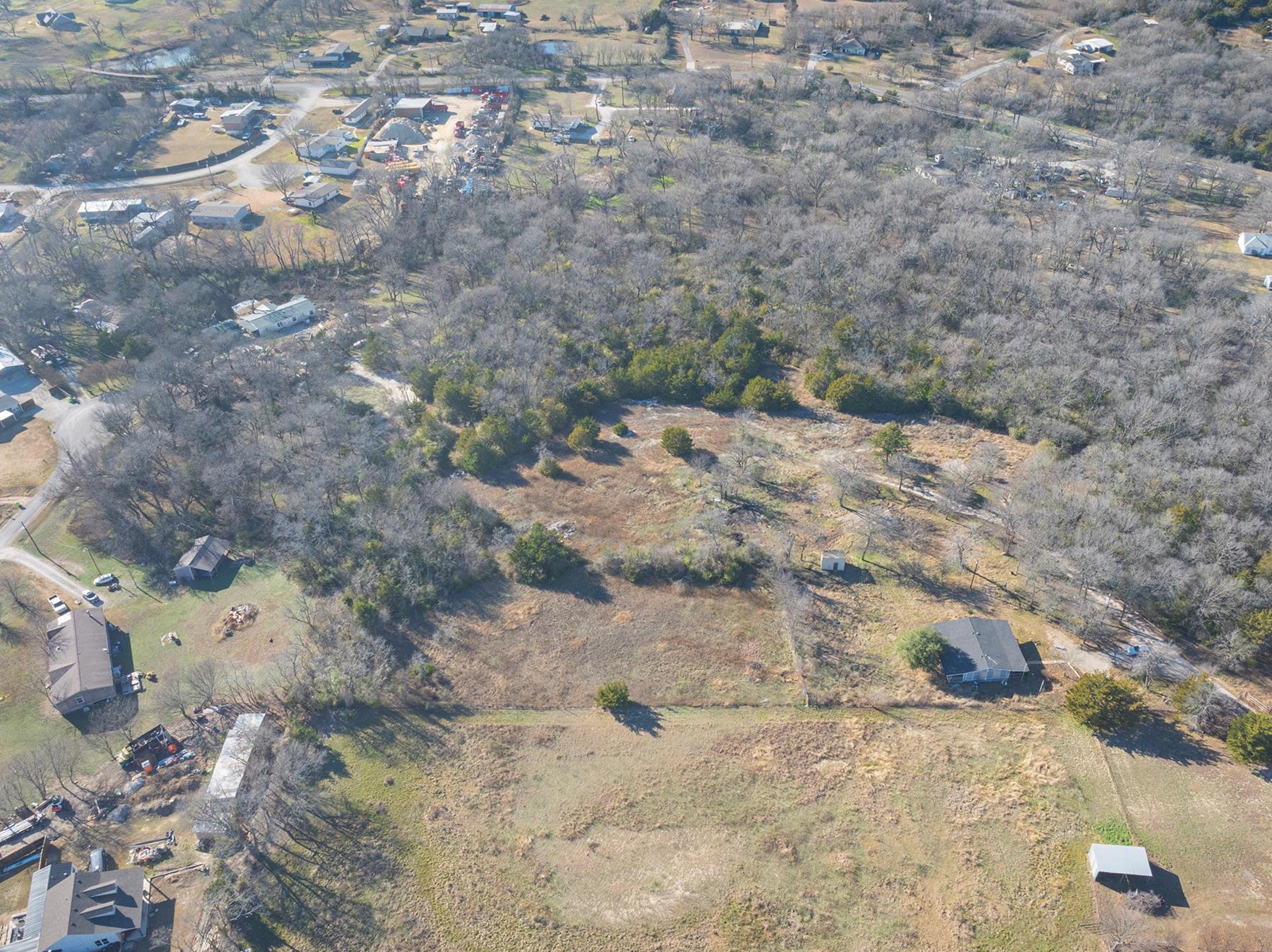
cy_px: 502
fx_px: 1028
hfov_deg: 63.4
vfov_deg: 49.7
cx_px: 683
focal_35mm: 28
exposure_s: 1/100
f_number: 7.1
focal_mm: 12.29
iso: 100
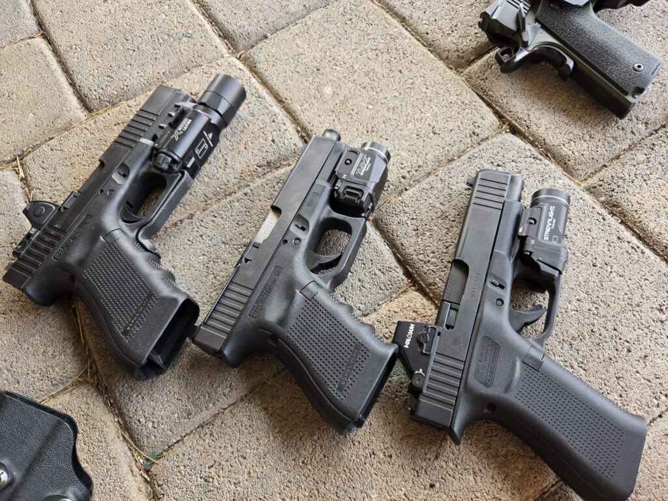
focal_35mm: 23
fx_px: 444
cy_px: 250
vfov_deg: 58.9
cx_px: 334
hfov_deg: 73.9
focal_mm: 5.4
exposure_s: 1/180
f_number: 1.8
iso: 80
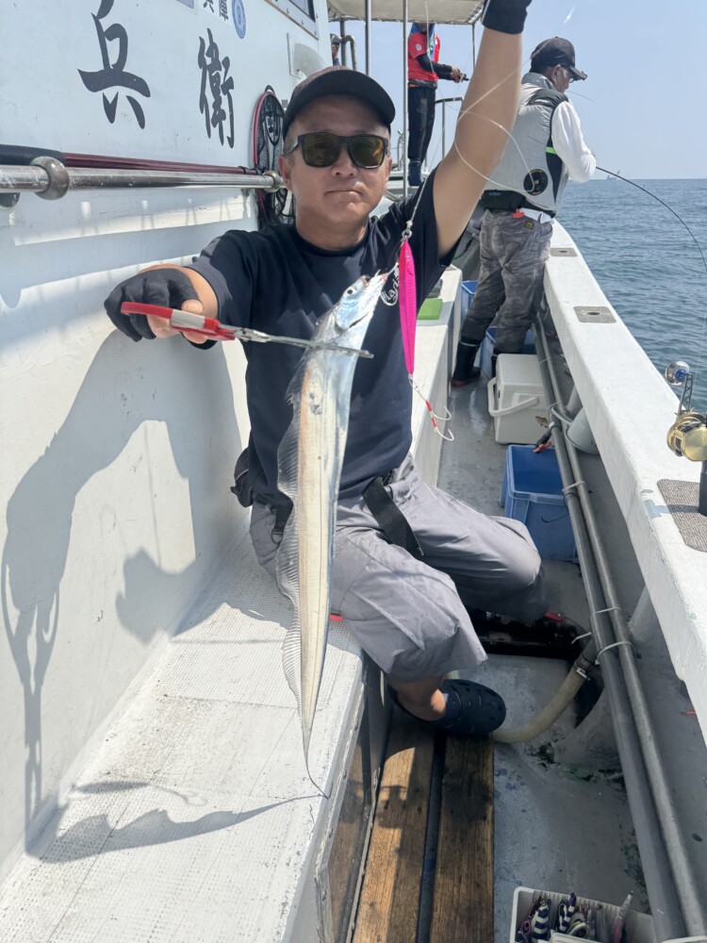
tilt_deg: -24.1
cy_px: 472
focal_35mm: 24
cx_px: 354
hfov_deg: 56.8
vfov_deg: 71.6
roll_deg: +1.2
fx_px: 654
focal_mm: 6.76
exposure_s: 1/6410
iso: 80
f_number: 1.78
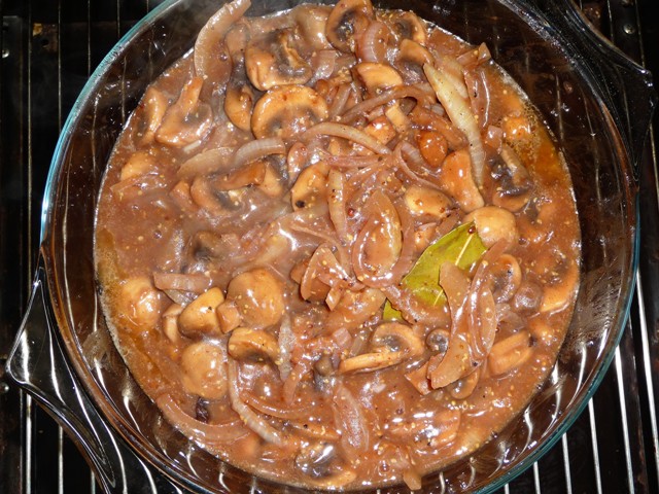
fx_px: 857
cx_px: 330
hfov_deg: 42.1
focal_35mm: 45
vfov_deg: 32.2
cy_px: 247
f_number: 4.1
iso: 100
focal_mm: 7.6
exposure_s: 1/30
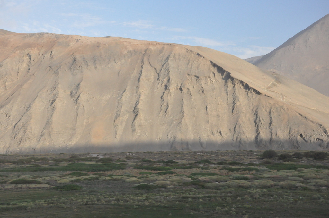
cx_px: 164
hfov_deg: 31.9
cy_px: 109
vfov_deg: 21.5
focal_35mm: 63
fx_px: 575
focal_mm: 42
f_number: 10
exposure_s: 1/400
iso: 2500
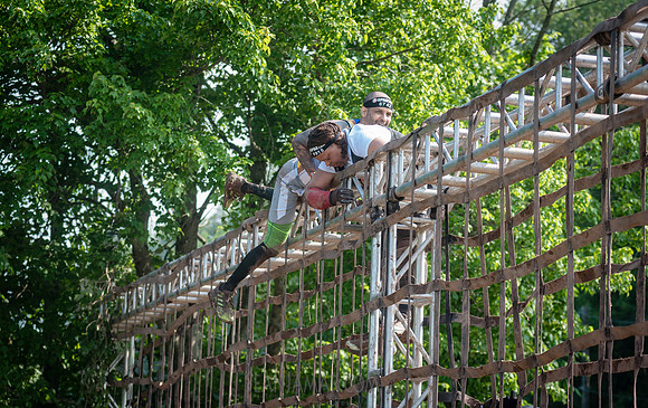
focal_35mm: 108
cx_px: 275
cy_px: 159
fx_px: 1906
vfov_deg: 12.2
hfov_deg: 19.3
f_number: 4.5
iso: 250
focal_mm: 92
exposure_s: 1/320
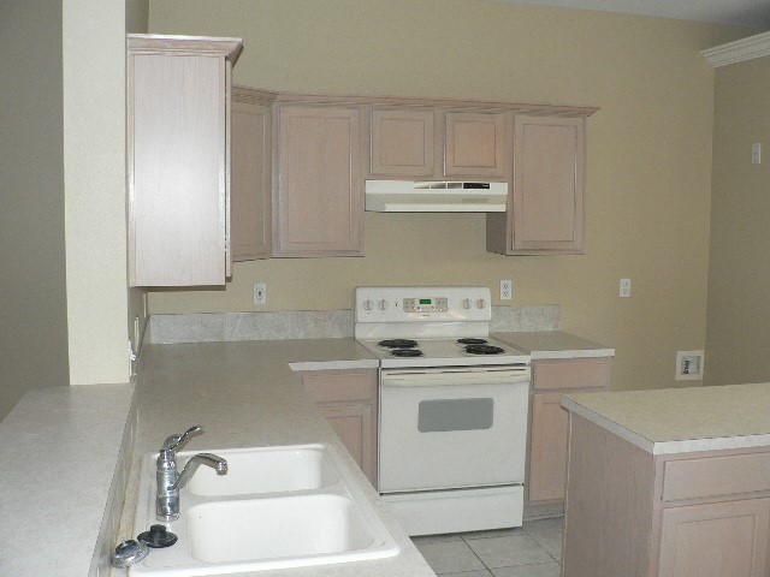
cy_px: 288
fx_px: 801
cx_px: 385
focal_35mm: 36
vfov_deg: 39.7
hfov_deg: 51.4
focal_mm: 6
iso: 200
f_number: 2.8
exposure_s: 1/60
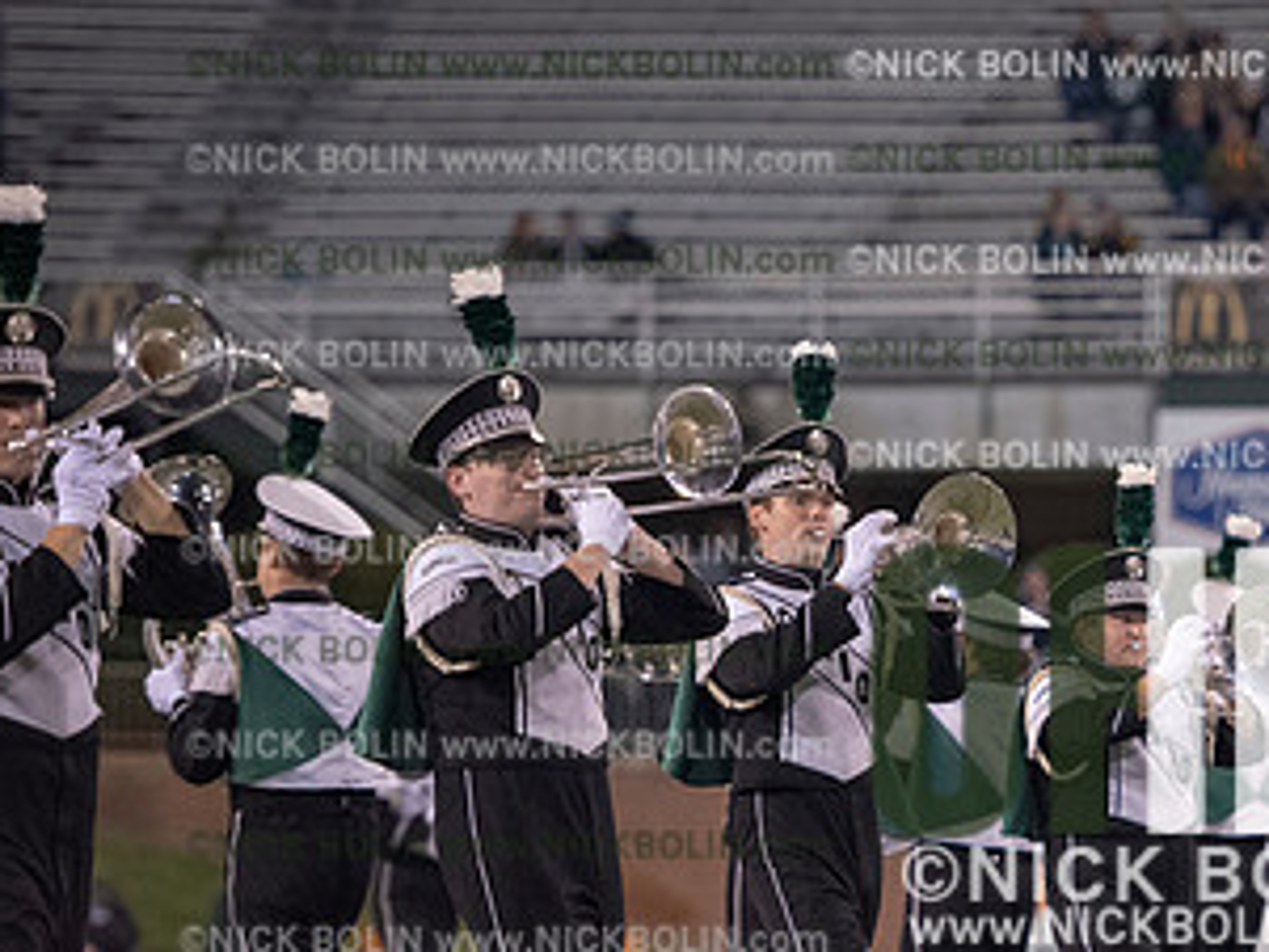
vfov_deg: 4.7
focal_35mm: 315
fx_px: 11552
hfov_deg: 6.3
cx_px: 1168
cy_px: 748
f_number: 3.2
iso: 5000
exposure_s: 1/1250
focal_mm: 170
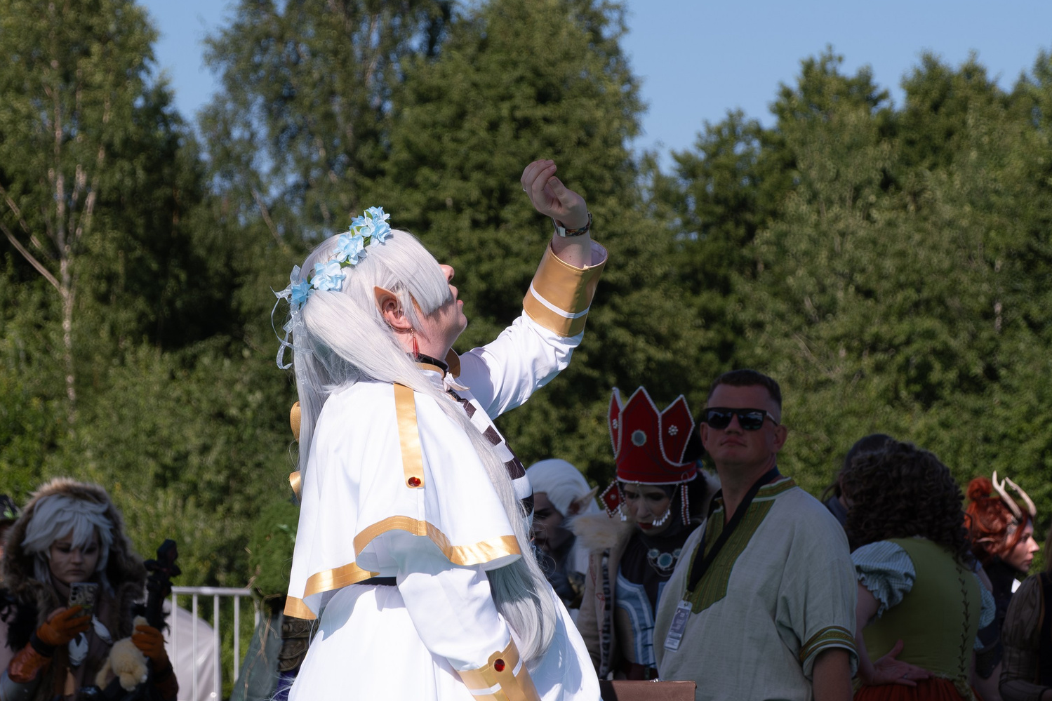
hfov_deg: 11.9
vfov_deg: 7.9
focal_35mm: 173
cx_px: 508
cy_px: 321
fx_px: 5055
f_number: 4.5
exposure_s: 1/1600
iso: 160
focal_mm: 55
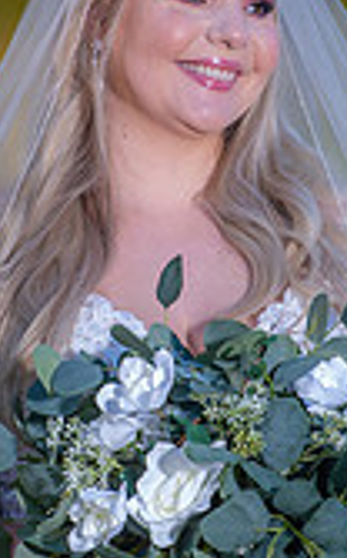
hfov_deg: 1.9
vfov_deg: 3.0
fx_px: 10725
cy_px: 284
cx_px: 130
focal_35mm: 707
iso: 80
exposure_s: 1/250
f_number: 3.2
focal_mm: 200
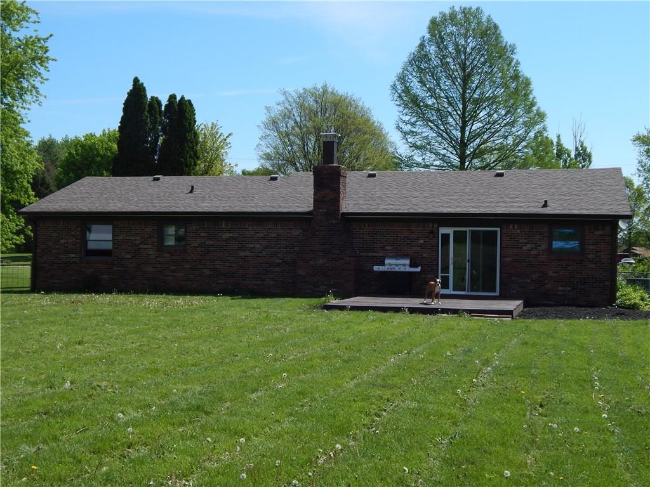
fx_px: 920
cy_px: 244
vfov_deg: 29.7
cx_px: 325
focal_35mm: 49
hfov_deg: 38.9
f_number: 3.7
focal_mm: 8.6
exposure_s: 1/1000
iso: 125
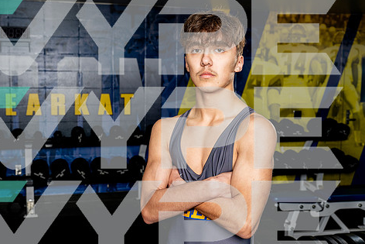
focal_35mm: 43
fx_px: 436
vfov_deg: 31.2
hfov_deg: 45.2
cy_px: 128
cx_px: 146
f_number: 5.6
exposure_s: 1/250
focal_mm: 35
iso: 160
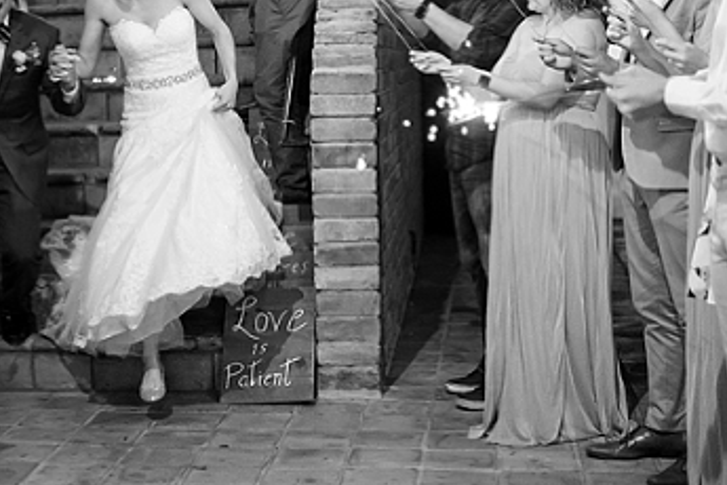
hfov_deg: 25.8
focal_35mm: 78
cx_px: 240
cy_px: 197
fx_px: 1575
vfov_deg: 17.5
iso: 8000
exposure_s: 1/400
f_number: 1.6
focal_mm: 35
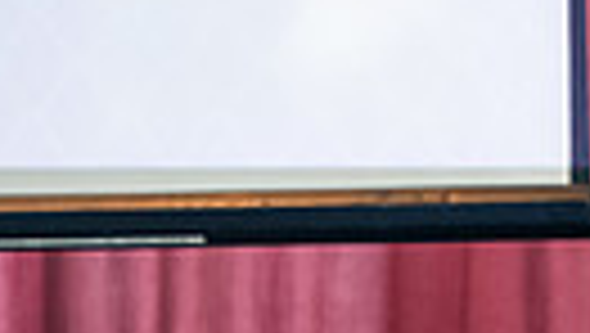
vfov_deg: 1.7
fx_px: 11260
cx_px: 1153
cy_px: 124
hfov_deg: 3.0
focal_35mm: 719
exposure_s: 1/200
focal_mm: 155
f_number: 3.2
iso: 2500
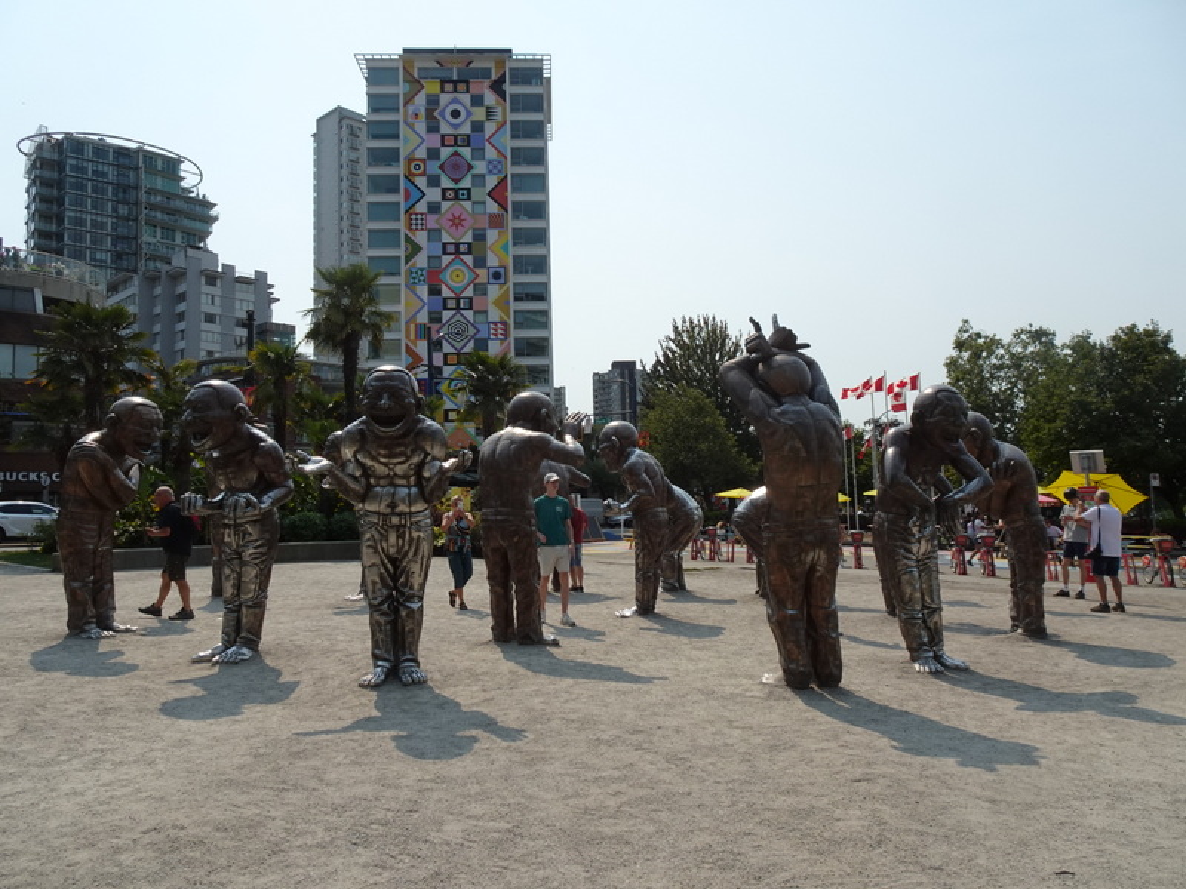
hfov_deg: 71.6
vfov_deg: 56.8
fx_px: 822
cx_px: 593
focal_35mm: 24
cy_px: 444
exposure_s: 1/1600
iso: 80
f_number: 3.5
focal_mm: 4.25
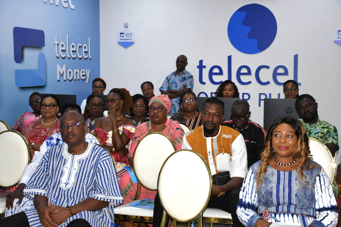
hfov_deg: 33.4
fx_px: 568
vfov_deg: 22.6
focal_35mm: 60
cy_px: 114
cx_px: 170
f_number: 4.5
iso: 200
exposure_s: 1/60.2
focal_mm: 40
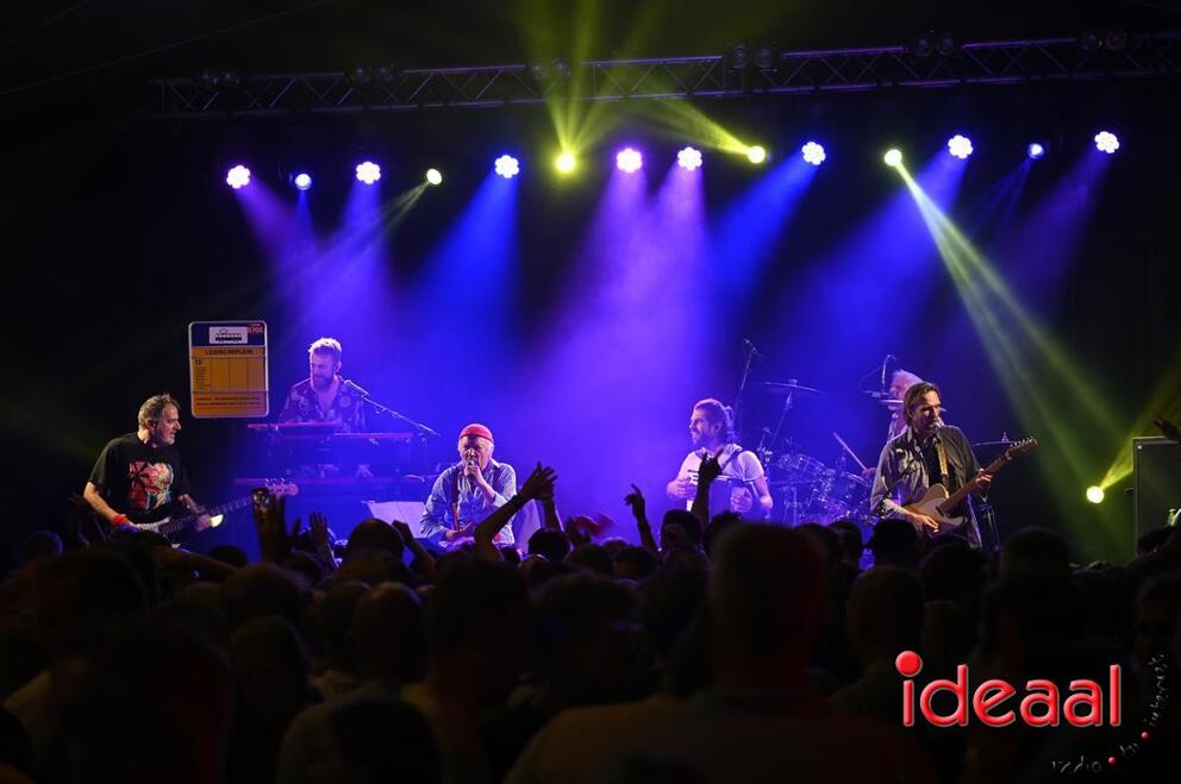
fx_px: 3441
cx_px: 590
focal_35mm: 105
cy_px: 392
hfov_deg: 19.5
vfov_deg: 13.0
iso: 1250
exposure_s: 1/60
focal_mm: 105
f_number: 4.5
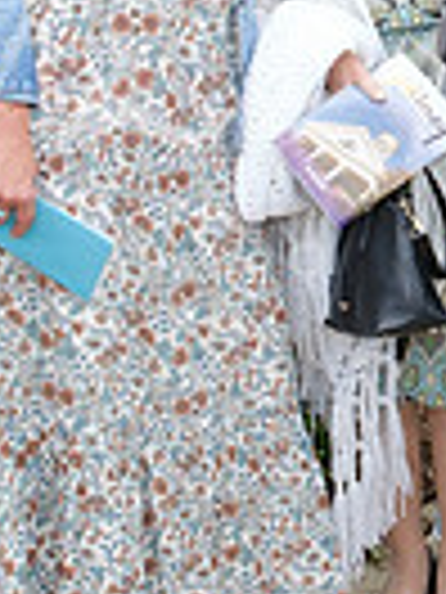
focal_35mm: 106
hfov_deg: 13.1
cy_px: 92
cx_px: 703
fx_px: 1821
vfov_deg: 18.3
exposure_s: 1/125
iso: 400
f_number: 7.1
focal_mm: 16.5
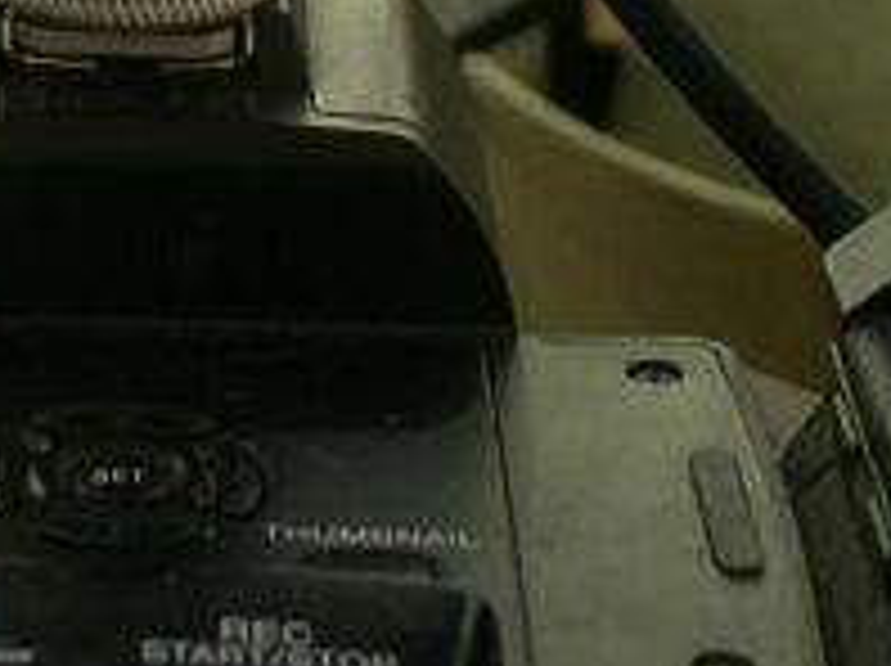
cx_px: -238
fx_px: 3959
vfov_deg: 8.2
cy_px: -1287
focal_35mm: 154
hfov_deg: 12.5
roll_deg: +1.9
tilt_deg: -8.3
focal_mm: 4.25
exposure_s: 1/100
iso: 50
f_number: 1.8
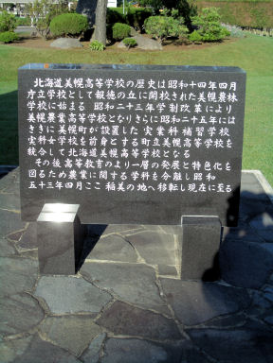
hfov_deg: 29.7
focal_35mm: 49
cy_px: 182
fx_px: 515
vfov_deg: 38.9
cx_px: 136
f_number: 3.1
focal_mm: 8.2
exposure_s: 1/640
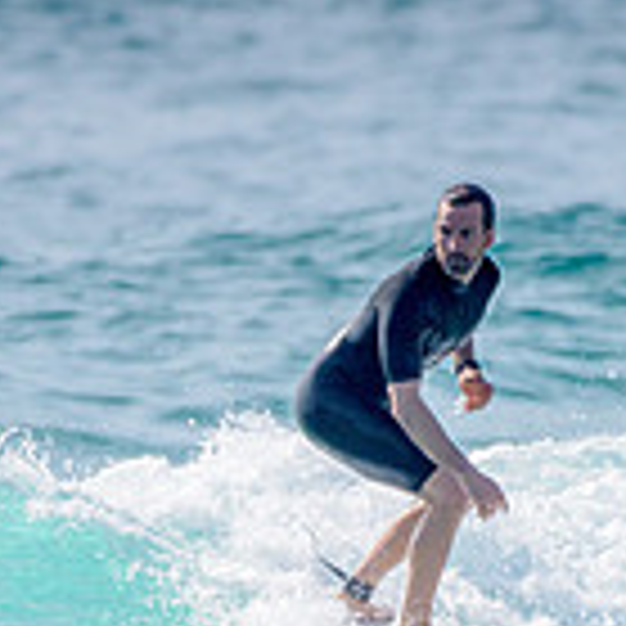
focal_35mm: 2180
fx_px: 44602
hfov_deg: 0.8
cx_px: 344
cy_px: 596
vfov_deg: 0.8
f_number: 5.6
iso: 125
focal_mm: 500
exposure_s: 1/2000
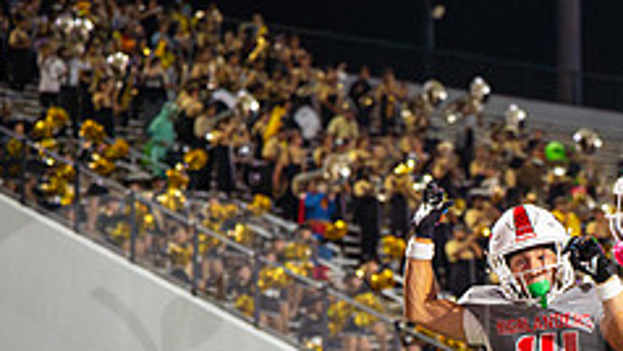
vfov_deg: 6.7
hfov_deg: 11.9
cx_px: 626
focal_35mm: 179
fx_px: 2958
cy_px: 402
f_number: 3.2
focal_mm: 70
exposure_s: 1/1250
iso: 2500
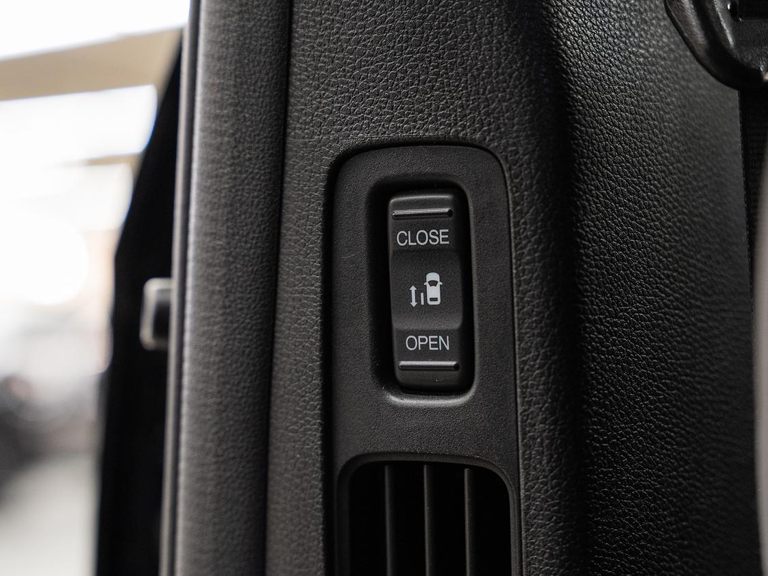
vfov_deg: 20.2
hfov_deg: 26.7
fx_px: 1620
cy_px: 297
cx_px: 432
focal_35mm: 73
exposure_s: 1/40
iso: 800
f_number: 4
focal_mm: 59.1
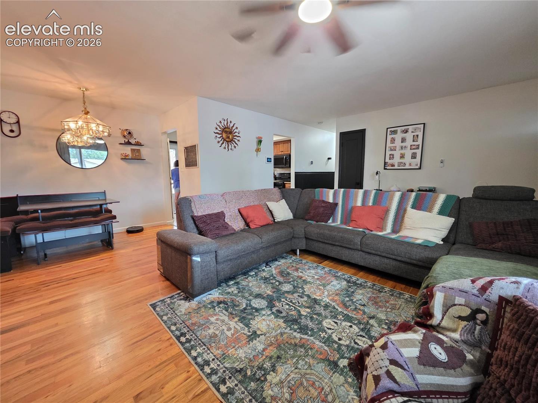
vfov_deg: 89.9
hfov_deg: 106.2
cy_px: 202
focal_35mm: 13
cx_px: 269
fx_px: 202
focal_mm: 2.2
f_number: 1.9
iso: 640
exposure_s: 1/60
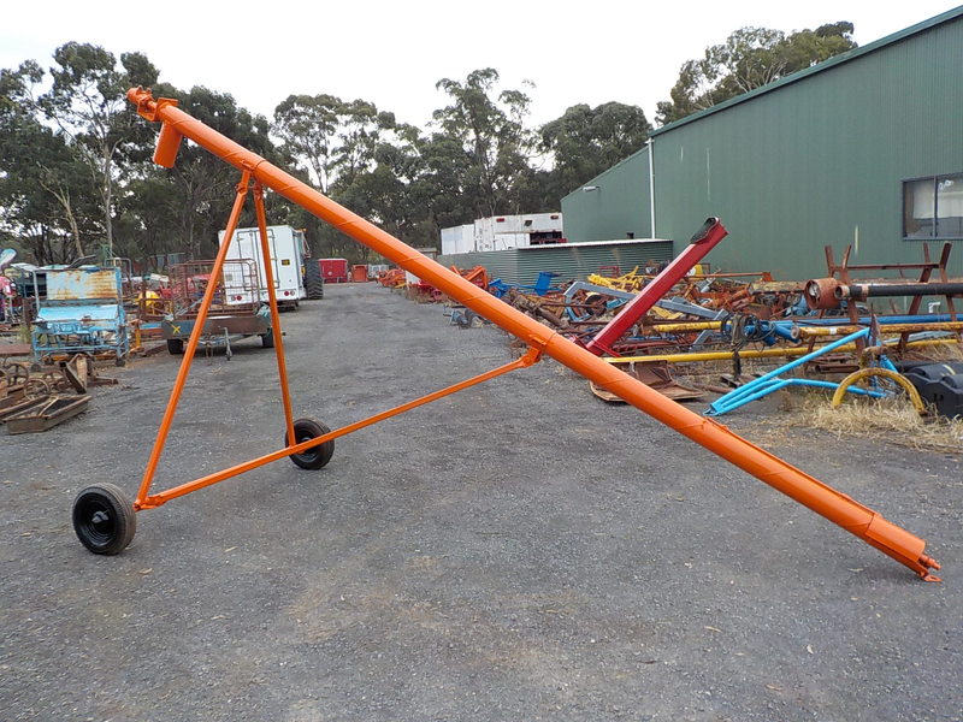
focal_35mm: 30
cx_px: 482
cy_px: 361
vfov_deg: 46.8
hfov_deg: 60.0
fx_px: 835
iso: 125
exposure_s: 1/60
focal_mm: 4.1
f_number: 3.3
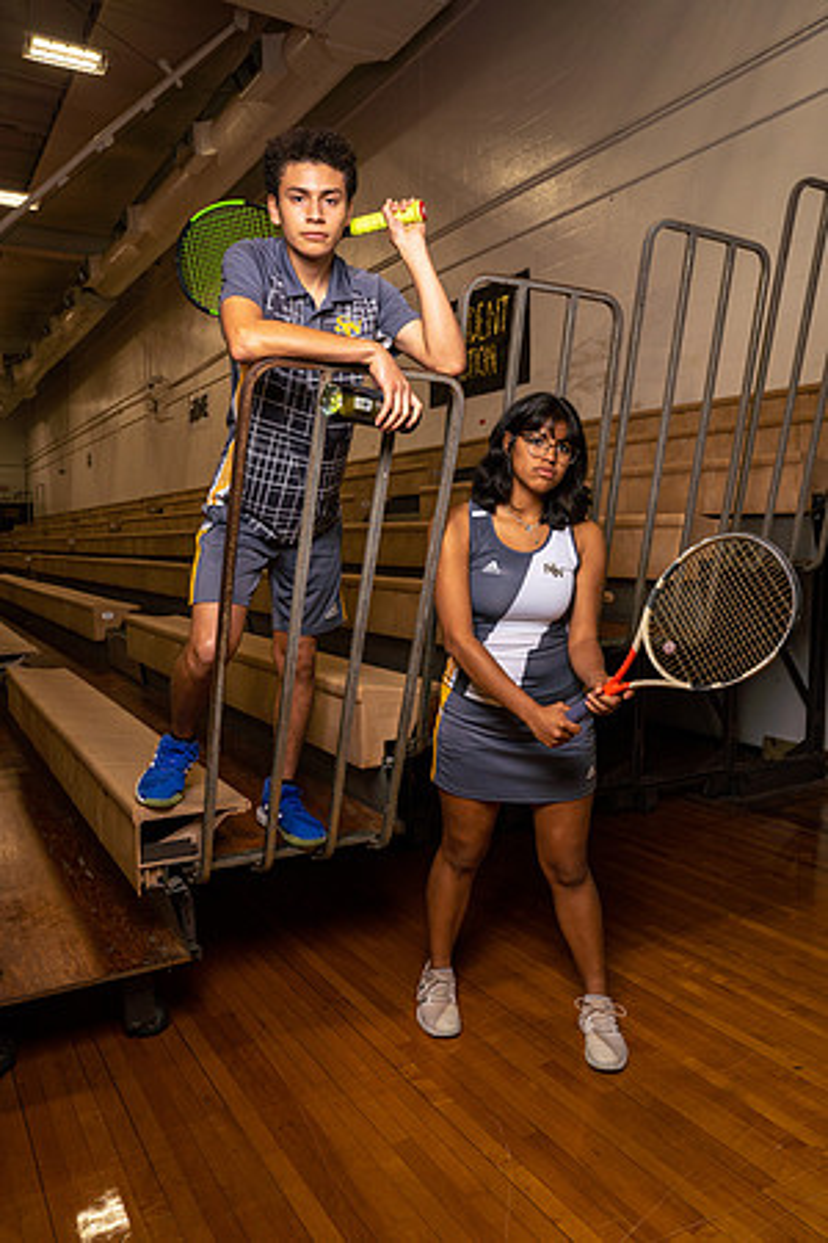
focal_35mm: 26
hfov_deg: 49.6
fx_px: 897
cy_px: 622
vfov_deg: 69.4
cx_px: 414
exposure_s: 1/250
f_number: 7.1
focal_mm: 26
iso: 250
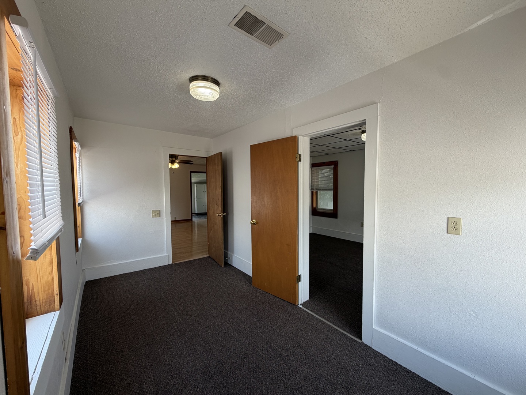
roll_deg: +0.5
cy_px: 198
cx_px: 263
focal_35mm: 14
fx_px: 213
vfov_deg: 85.7
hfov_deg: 102.1
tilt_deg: -2.1
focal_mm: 2.22
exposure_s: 1/121
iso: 64
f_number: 2.2
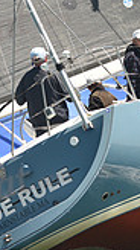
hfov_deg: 4.7
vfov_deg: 8.3
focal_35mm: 260
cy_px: 97
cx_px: 151
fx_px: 1719
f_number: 3.5
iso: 250
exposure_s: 1/800
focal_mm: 70
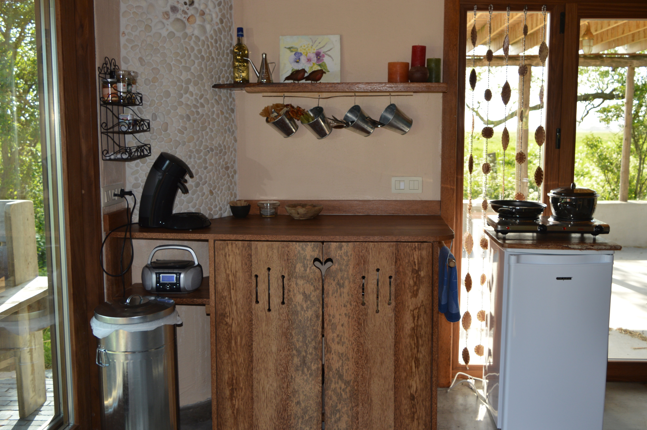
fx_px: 593
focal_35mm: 33
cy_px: 196
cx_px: 353
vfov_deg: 39.9
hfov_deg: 57.2
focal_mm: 18
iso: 125
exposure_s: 1/125
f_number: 4
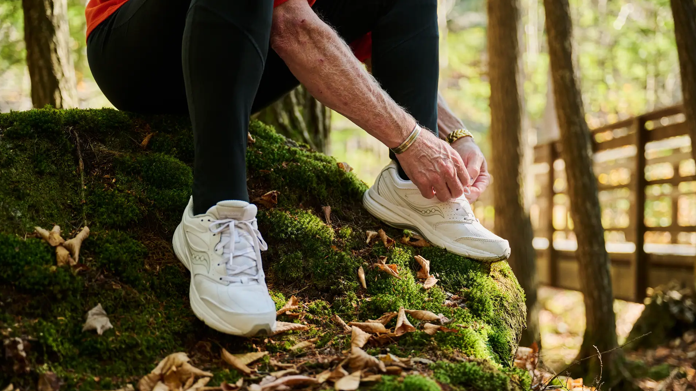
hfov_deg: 37.8
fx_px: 1015
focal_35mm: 55
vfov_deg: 21.8
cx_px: 351
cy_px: 222
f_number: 2.8
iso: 800
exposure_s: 1/500
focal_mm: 52
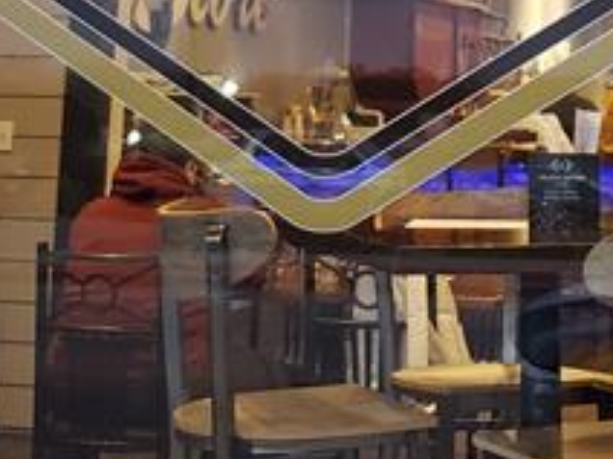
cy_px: -341
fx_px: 1735
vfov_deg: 13.7
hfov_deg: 19.9
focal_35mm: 98
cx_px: 451
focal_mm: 4.3
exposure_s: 1/24
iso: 320
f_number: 1.5
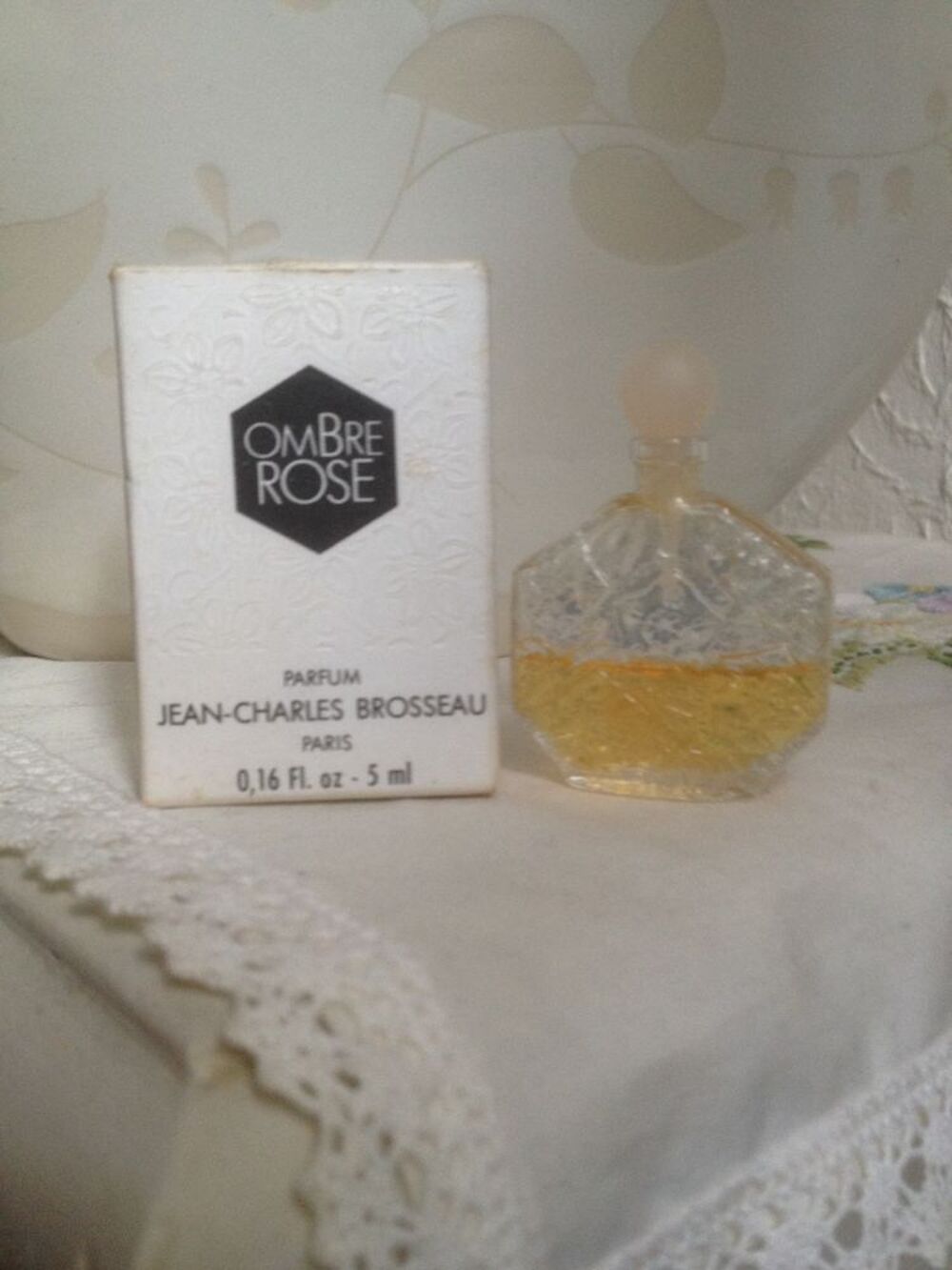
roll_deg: +1.4
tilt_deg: -12.7
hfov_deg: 40.7
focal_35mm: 35
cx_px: 476
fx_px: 1283
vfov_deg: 52.6
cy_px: 635
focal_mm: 4.28
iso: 125
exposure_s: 1/20
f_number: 2.4
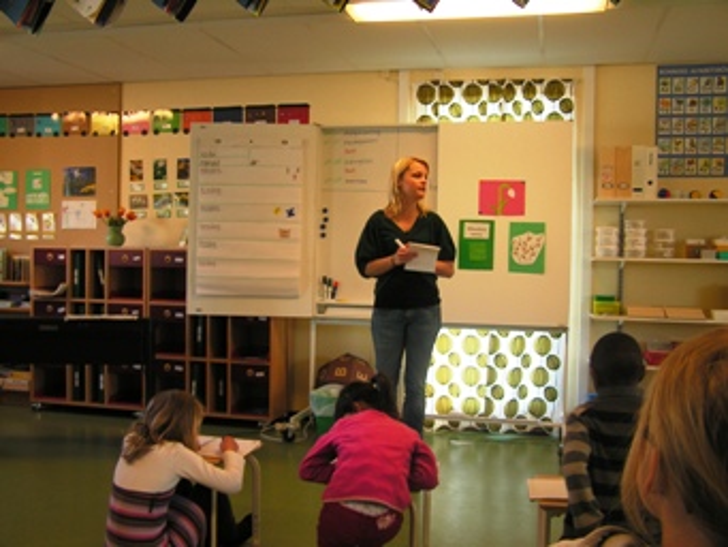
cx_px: 364
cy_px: 274
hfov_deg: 49.0
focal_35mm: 38
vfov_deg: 37.7
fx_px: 799
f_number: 2.8
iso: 64
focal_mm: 6.3
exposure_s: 1/40
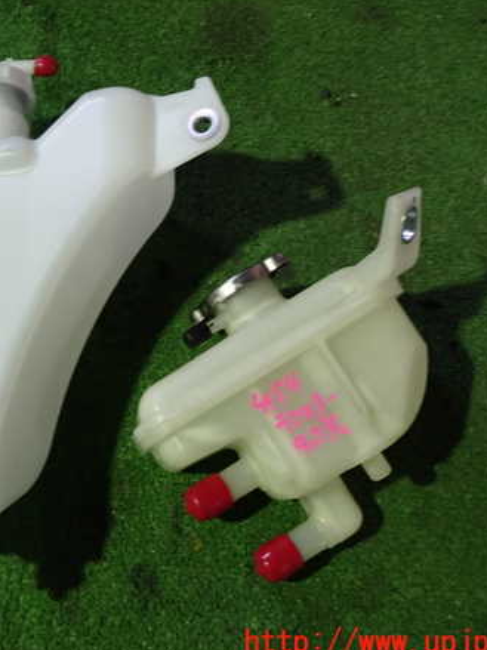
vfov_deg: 45.8
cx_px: 135
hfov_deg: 34.5
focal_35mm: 41
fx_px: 769
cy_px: 329
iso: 320
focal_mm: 5.4
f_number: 2.3
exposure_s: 1/30
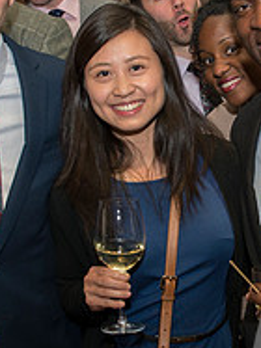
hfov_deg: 17.7
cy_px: 165
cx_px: 227
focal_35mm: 82
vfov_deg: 23.8
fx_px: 825
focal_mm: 26
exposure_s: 1/80
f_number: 5.6
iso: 1000
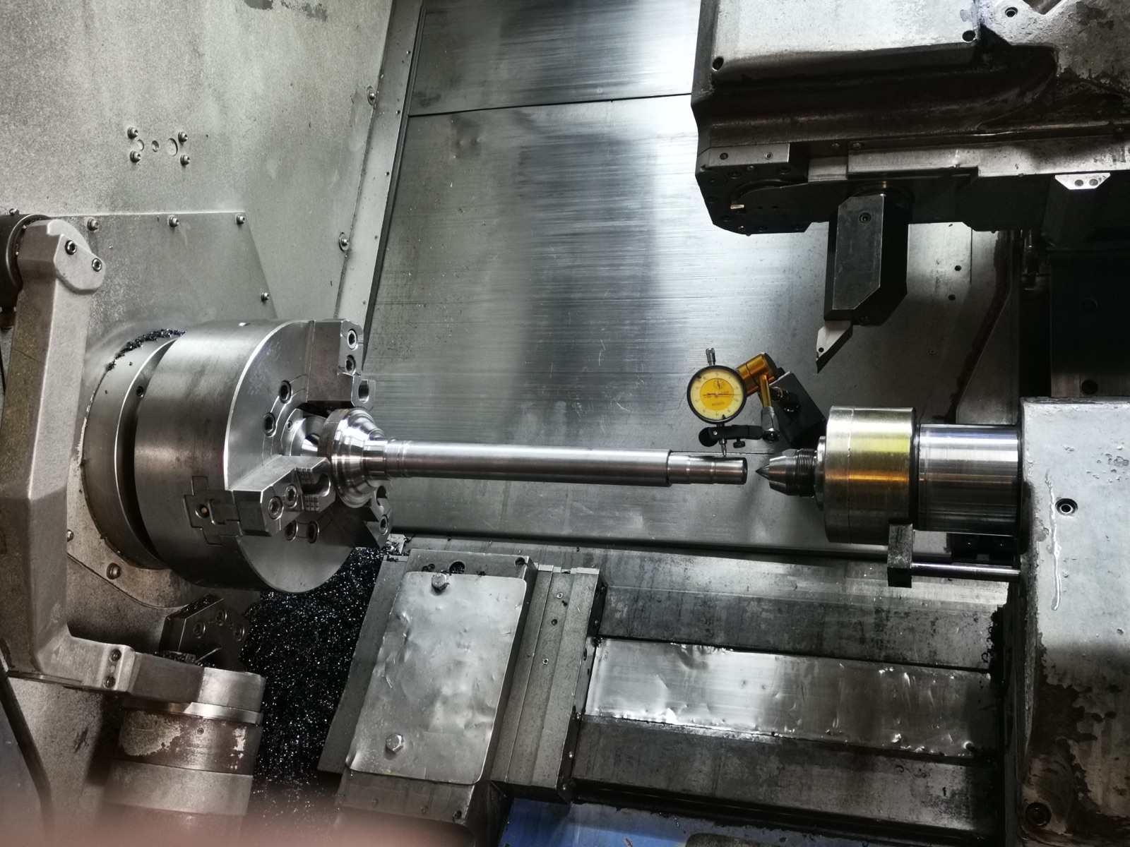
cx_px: 565
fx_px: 1110
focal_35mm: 34
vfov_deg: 41.8
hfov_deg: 54.0
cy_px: 424
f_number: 1.8
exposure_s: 1/33.3
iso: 500
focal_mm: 5.58
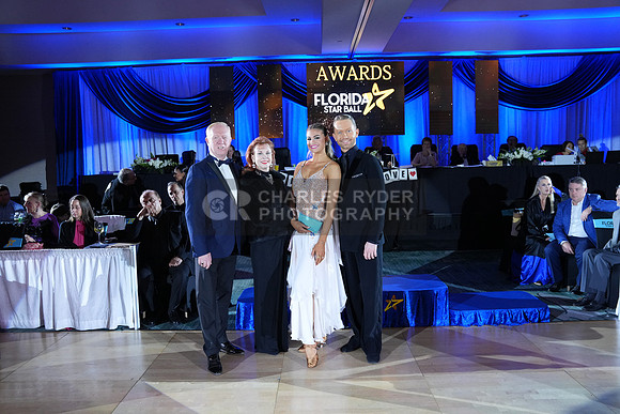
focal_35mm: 30
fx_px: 508
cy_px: 207
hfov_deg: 62.8
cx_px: 310
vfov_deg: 44.3
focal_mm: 29.5
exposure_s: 1/200
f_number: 5
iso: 2000
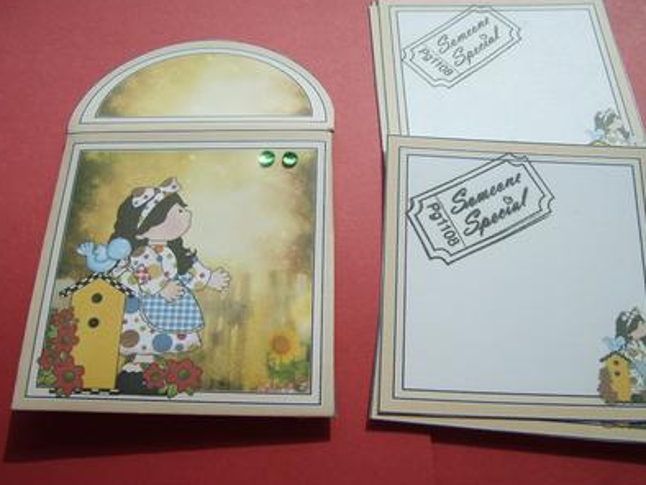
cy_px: 233
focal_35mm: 40
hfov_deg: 46.7
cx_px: 349
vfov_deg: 36.0
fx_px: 747
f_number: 7.1
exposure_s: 1/180
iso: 50
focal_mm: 5.8
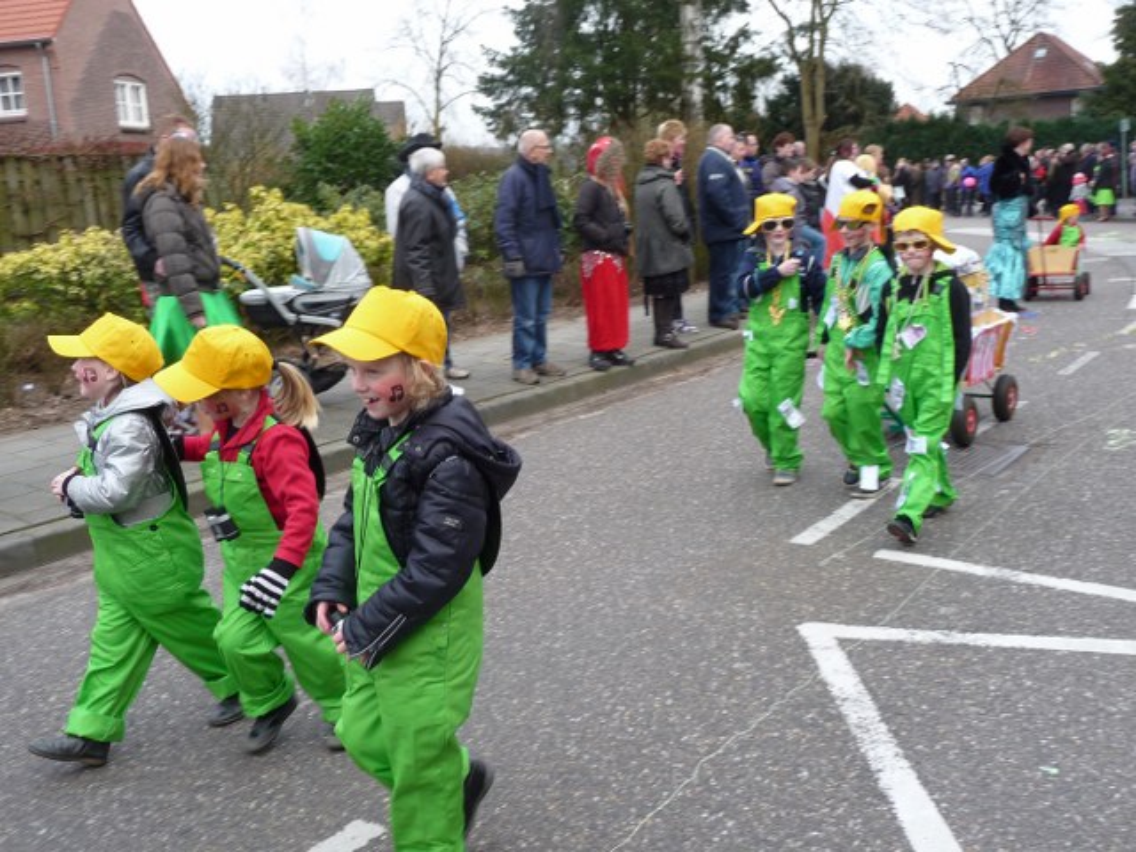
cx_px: 568
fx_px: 1116
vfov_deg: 41.8
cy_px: 426
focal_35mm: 34
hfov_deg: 54.0
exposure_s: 1/125
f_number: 3.6
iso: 100
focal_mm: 5.6
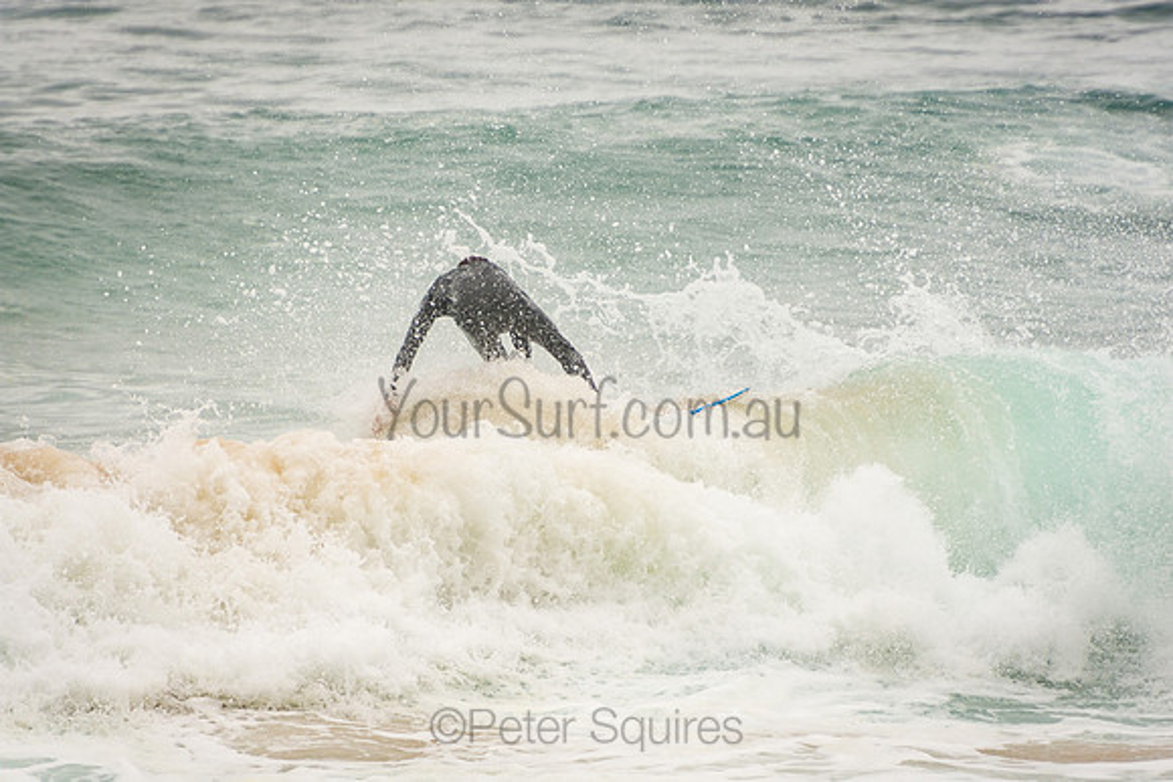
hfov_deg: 3.5
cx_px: 586
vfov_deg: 2.4
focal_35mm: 585
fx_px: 19065
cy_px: 391
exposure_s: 1/1250
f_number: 5.6
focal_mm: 390
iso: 180
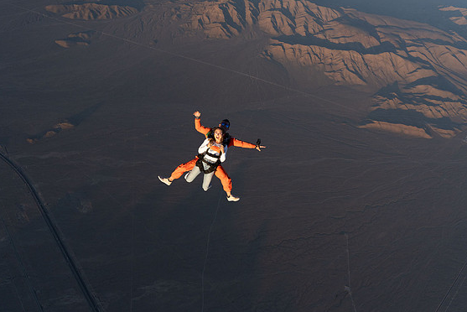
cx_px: 232
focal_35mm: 25
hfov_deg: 71.5
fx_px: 324
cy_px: 160
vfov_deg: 51.3
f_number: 7.1
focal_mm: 24
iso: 1250
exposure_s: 1/2000
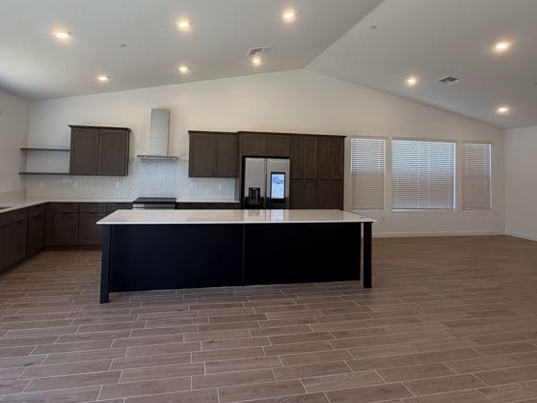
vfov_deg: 62.8
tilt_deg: +1.1
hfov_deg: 78.9
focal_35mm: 21
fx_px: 326
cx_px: 255
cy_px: 158
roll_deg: -1.0
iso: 125
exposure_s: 1/120
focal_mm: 2.22
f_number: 2.2
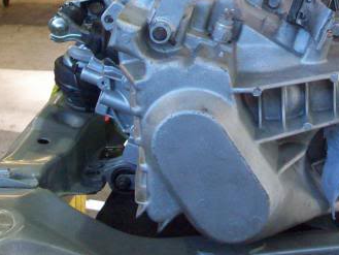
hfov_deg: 21.5
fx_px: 882
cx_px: 278
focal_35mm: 90
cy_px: -29
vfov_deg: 15.9
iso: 160
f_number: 2.8
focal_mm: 6.2
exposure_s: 1/25.3
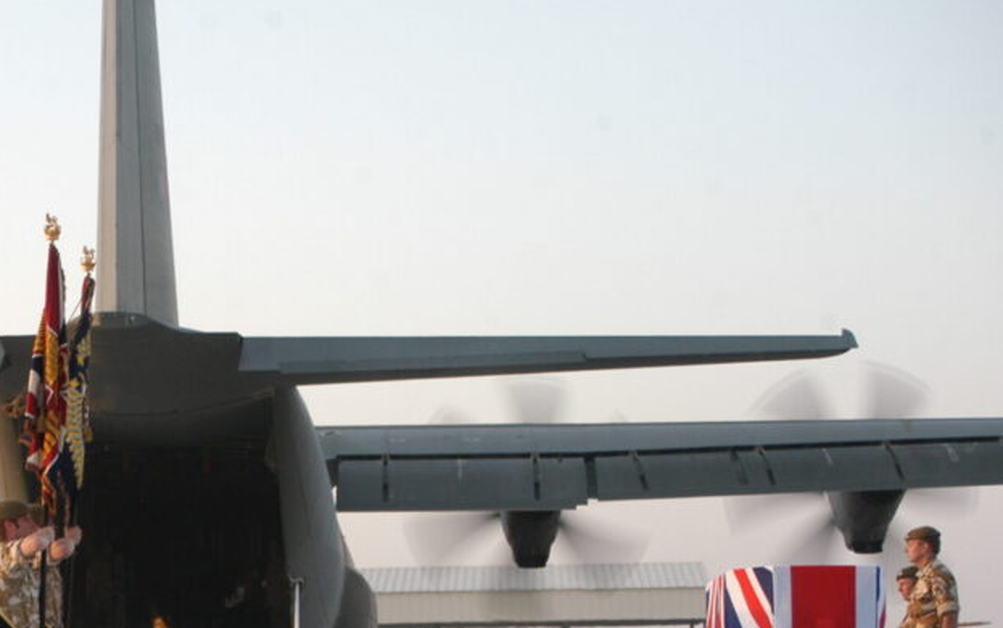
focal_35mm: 147
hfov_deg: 14.1
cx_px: 161
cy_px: 585
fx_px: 4020
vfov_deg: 8.9
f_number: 5.6
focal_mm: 50
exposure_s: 1/125
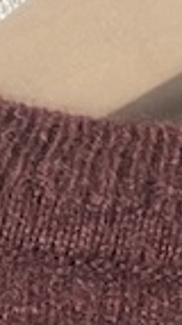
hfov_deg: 5.6
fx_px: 1826
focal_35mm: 212
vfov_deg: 9.0
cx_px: -207
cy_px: 819
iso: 125
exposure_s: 1/79
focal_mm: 4.25
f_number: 1.8
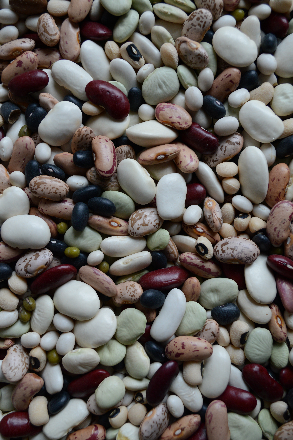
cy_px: 220
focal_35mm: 44
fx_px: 532
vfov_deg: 45.0
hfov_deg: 30.8
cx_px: 146
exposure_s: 1/10
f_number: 5.6
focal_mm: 29
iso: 200
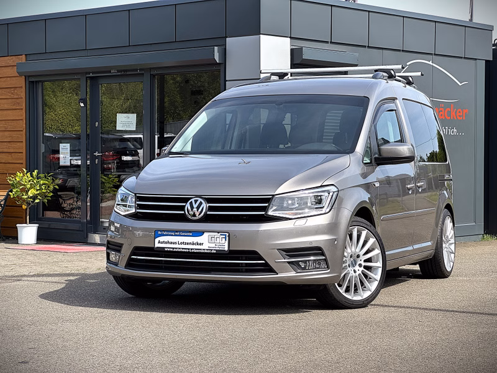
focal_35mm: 77
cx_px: 248
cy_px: 186
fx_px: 1106
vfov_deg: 19.1
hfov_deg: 25.3
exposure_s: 1/341
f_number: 2.8
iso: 32
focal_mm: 9
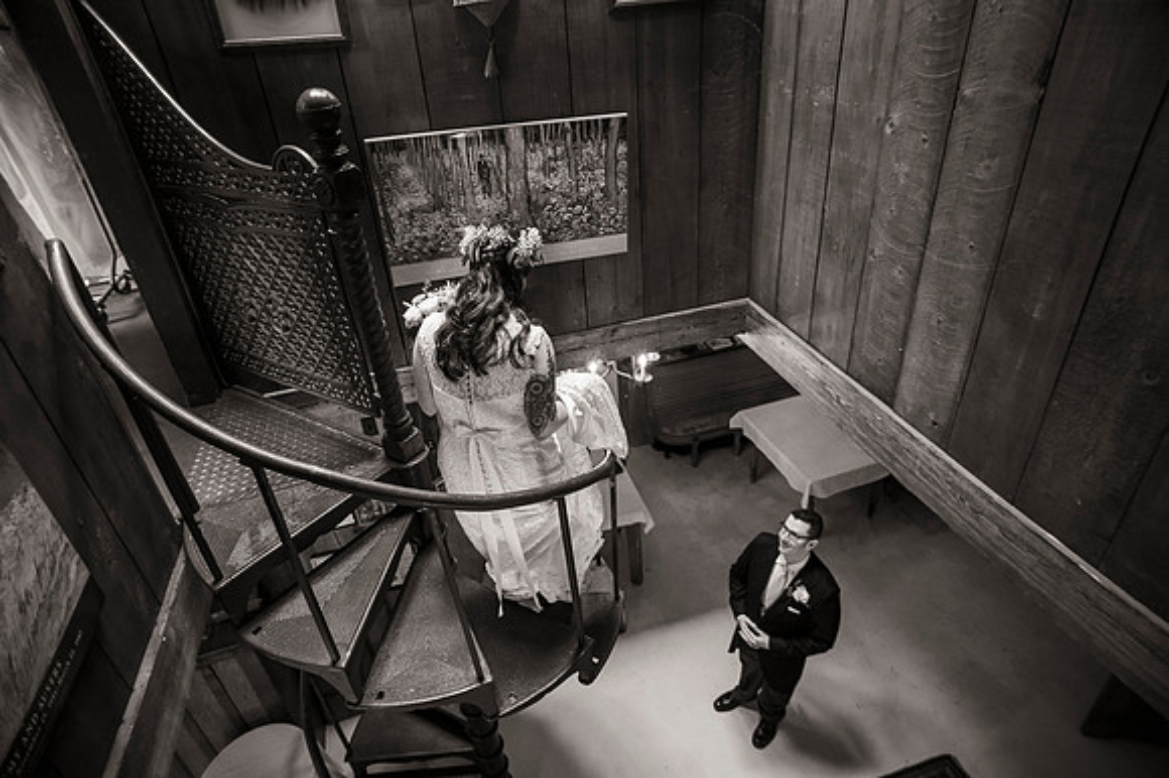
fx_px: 649
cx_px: 584
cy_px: 389
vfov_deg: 61.9
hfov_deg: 84.0
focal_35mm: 20
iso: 1000
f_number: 2.8
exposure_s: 1/80
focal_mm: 20
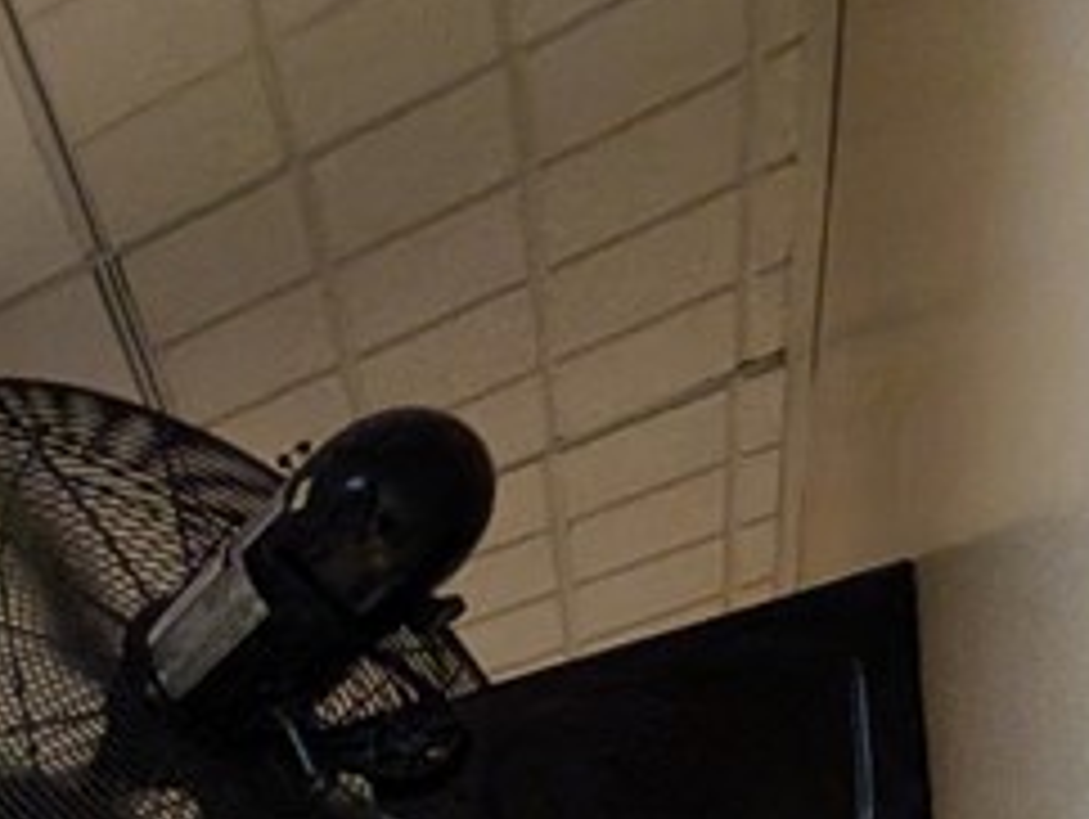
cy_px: 1629
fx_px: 1732
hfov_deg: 21.3
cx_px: -914
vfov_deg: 18.2
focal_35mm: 55
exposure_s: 1/128
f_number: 2.2
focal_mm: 1.54
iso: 772
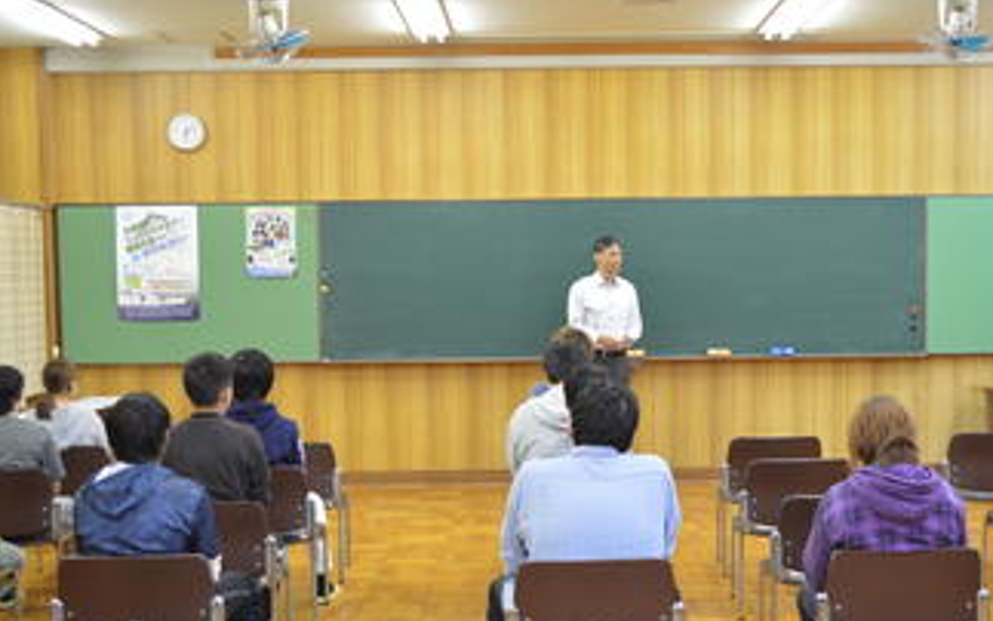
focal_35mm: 53
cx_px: 560
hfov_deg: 38.1
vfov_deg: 24.4
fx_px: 1435
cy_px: 378
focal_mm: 28
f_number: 4.5
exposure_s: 1/15
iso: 450
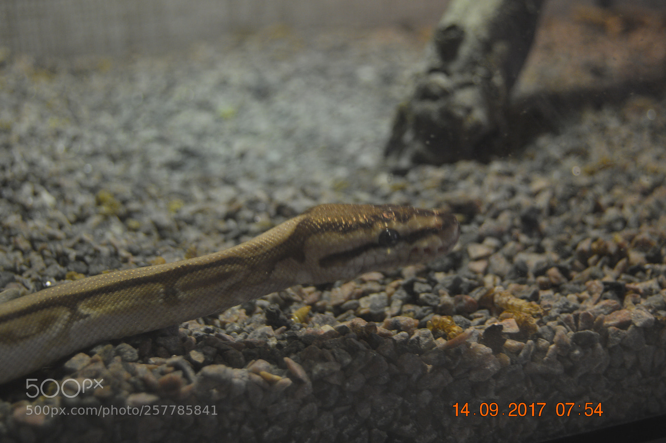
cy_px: 222
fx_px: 1165
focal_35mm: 63
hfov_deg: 31.9
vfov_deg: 21.5
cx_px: 333
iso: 640
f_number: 5
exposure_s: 1/60
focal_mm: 42
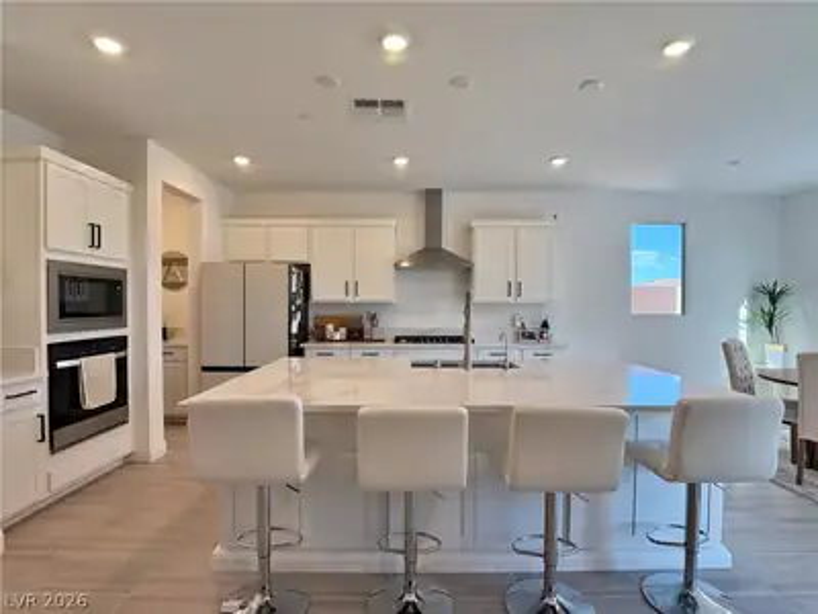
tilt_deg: -1.2
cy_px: 307
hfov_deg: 71.6
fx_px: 567
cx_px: 409
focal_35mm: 24
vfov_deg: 56.8
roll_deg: +0.2
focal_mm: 6.76
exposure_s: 1/240
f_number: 1.78
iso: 160
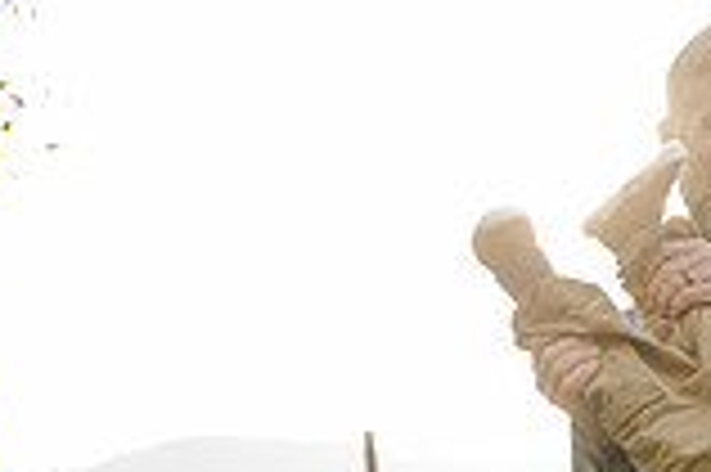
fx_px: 5366
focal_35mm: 272
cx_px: 752
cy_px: 582
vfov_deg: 5.0
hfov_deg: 7.5
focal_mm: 74
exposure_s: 1/200
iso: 640
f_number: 5.6
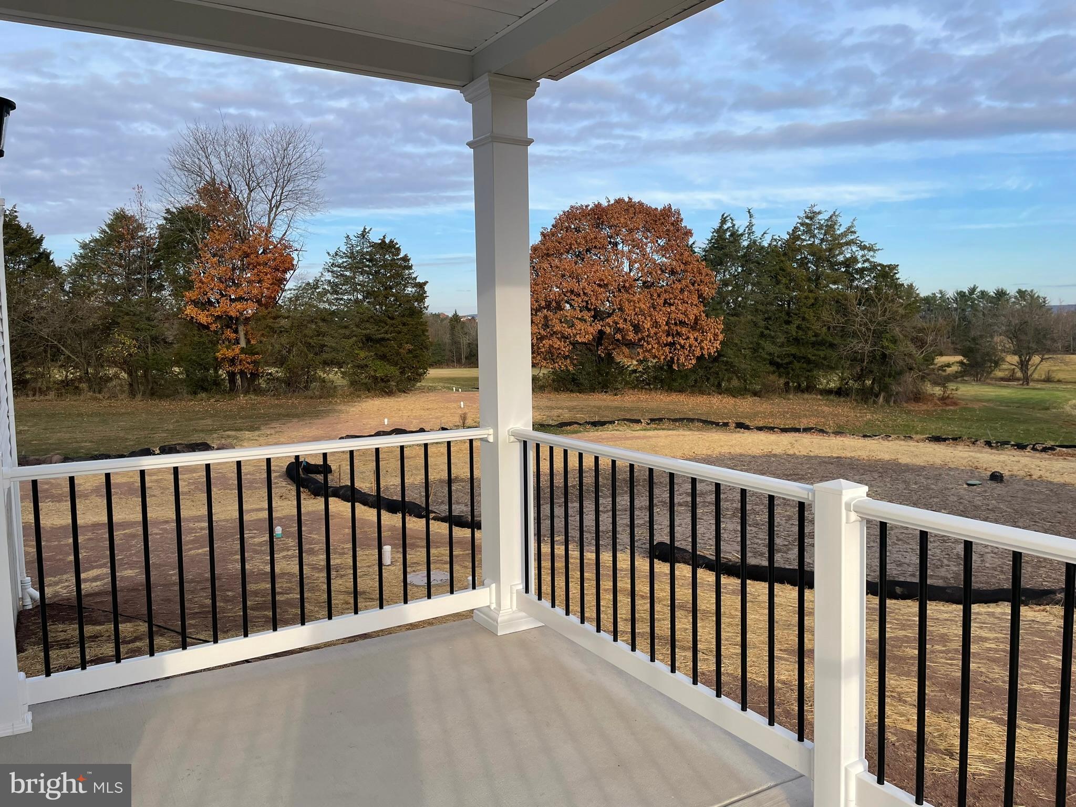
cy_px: 404
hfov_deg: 67.3
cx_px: 538
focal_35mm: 26
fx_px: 808
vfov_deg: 53.1
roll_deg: +1.4
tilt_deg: -4.3
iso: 32
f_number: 1.6
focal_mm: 4.2
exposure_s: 1/1350
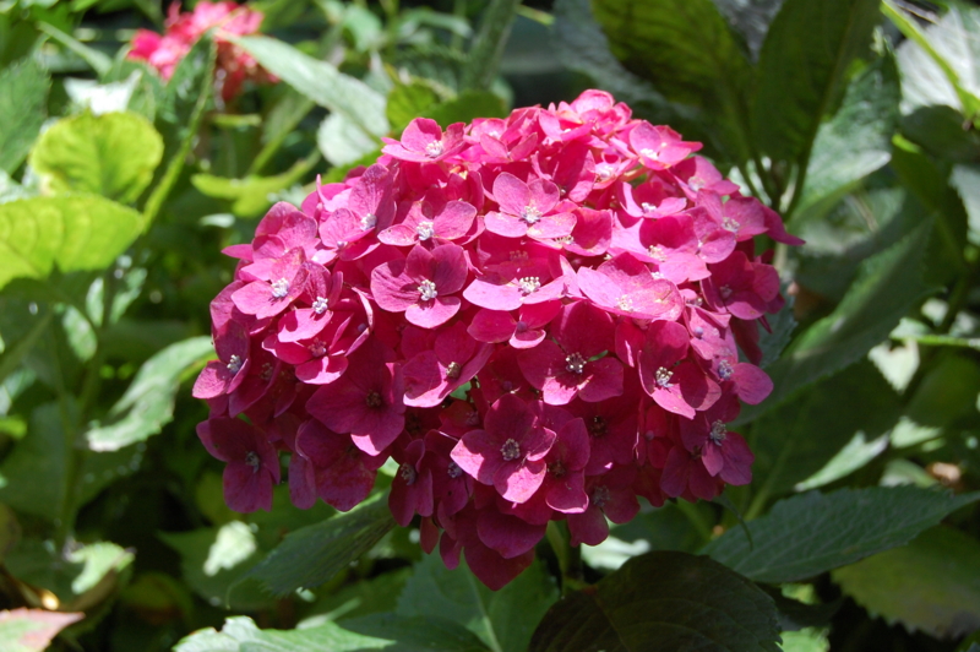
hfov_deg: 29.3
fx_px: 1877
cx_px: 490
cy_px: 326
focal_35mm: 69
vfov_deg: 19.7
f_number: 10
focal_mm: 46
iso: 400
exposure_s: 1/160
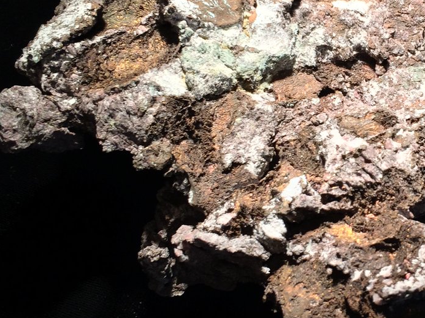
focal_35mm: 67
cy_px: 110
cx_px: 372
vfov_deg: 21.8
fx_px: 822
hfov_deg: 28.0
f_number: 2.2
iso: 40
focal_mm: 4.15
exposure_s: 1/120
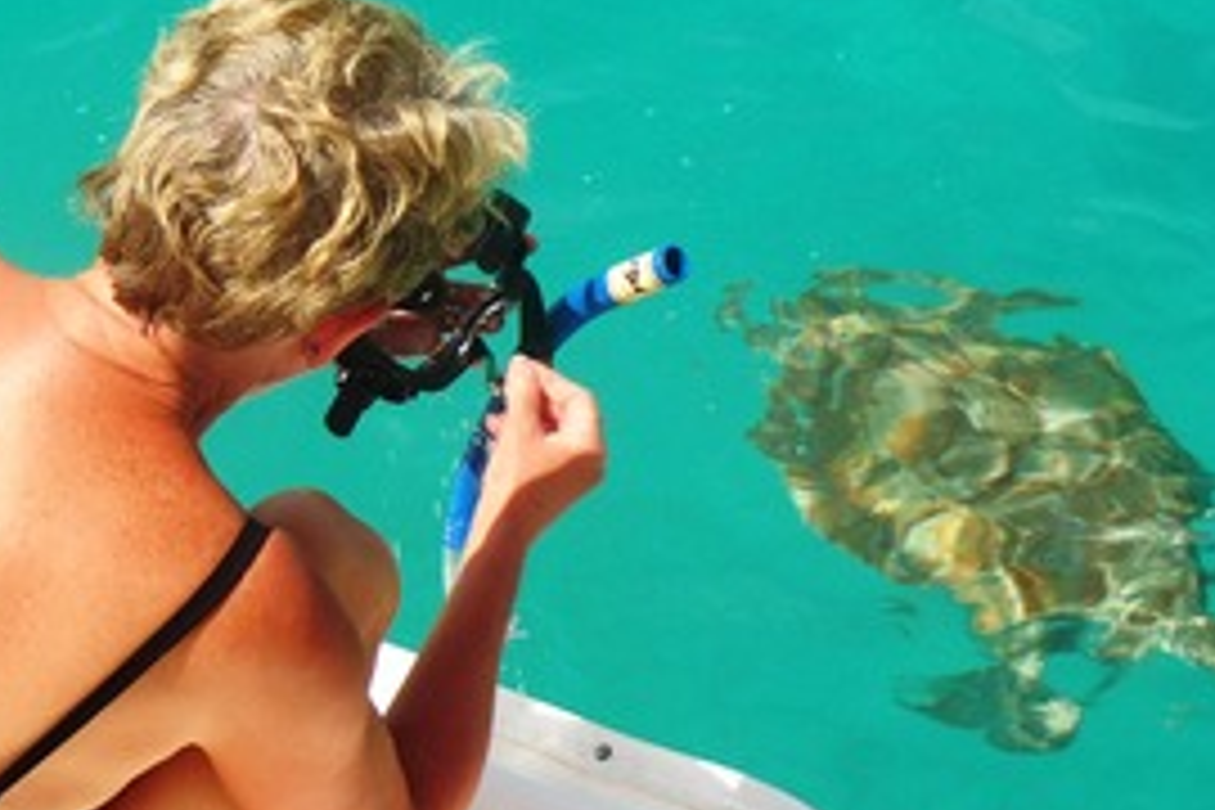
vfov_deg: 17.7
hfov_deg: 26.1
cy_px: 286
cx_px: 842
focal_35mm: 77
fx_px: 2599
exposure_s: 1/80
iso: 125
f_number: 13
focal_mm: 7.28
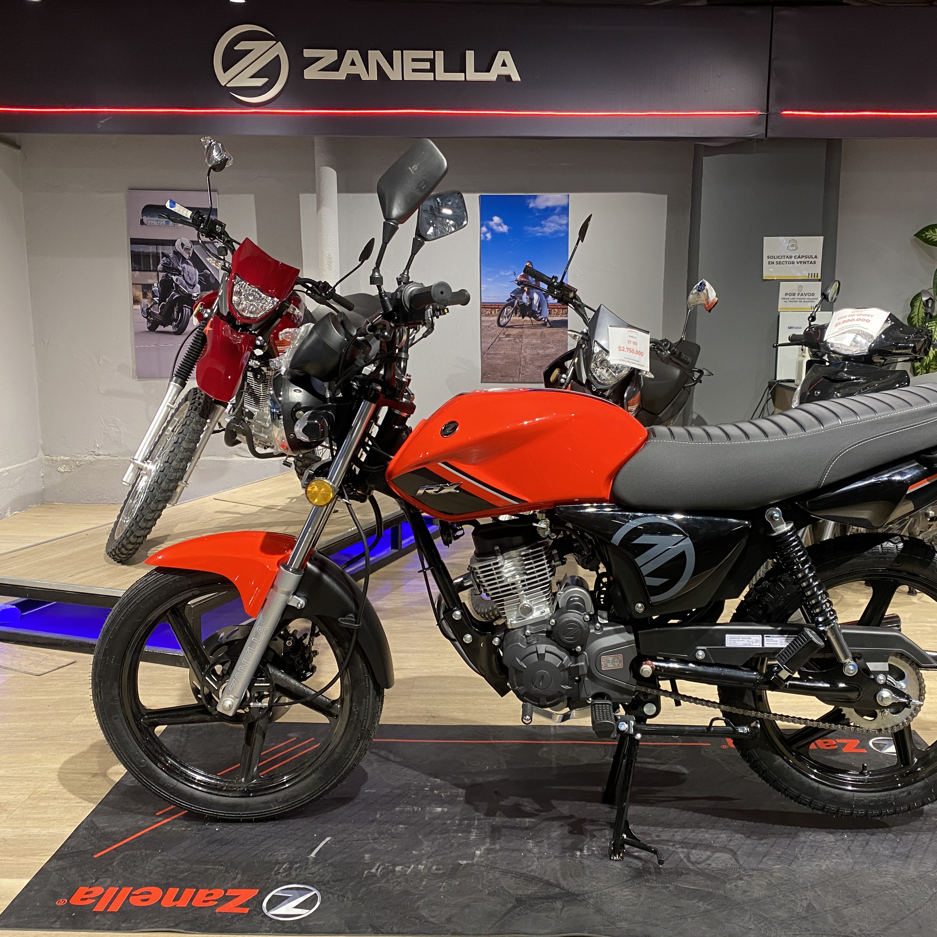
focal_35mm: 31
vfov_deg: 52.5
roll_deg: -0.9
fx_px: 949
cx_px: 538
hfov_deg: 52.3
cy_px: 466
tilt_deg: -8.8
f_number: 1.8
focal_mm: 4.25
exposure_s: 1/50
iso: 160
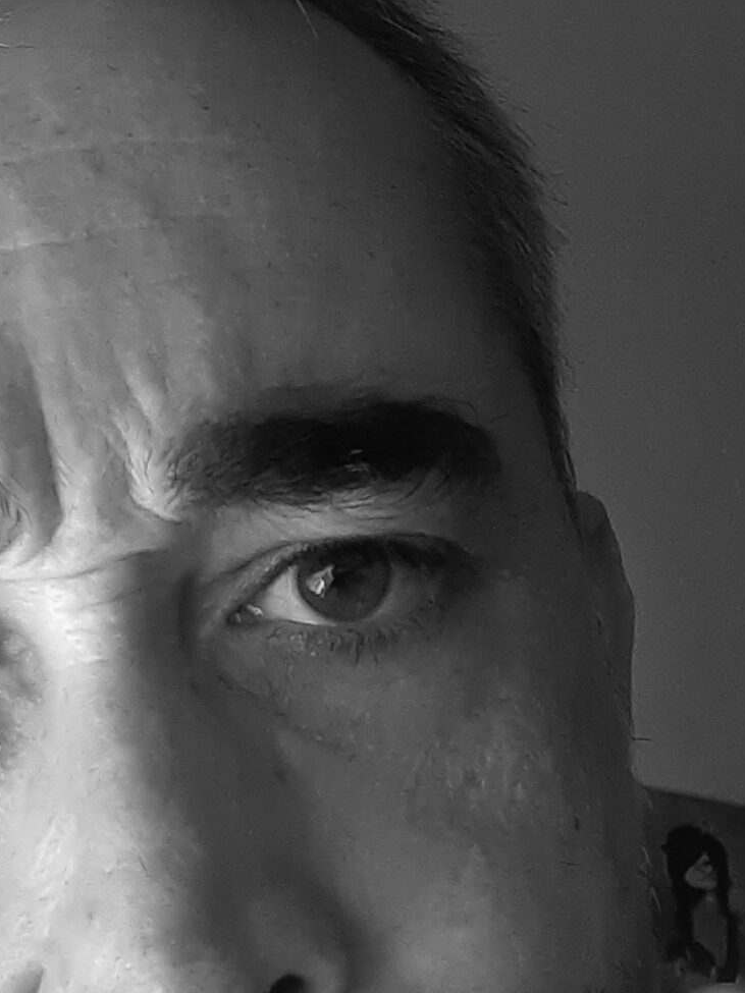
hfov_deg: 17.5
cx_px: 286
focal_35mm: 84
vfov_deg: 22.8
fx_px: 2411
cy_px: 871
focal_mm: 2.66
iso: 250
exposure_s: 1/40
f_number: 2
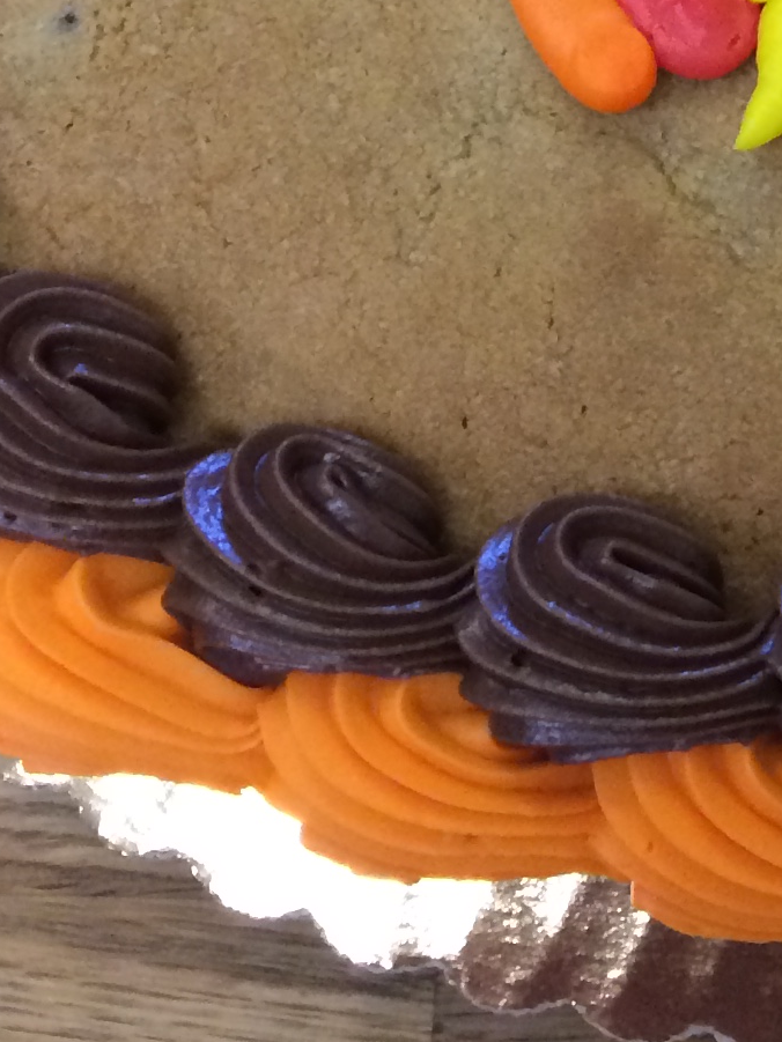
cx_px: 968
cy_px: -472
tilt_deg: -71.0
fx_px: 3162
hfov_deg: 13.7
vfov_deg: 17.1
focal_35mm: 105
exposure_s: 1/30
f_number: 2.2
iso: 160
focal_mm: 4.15
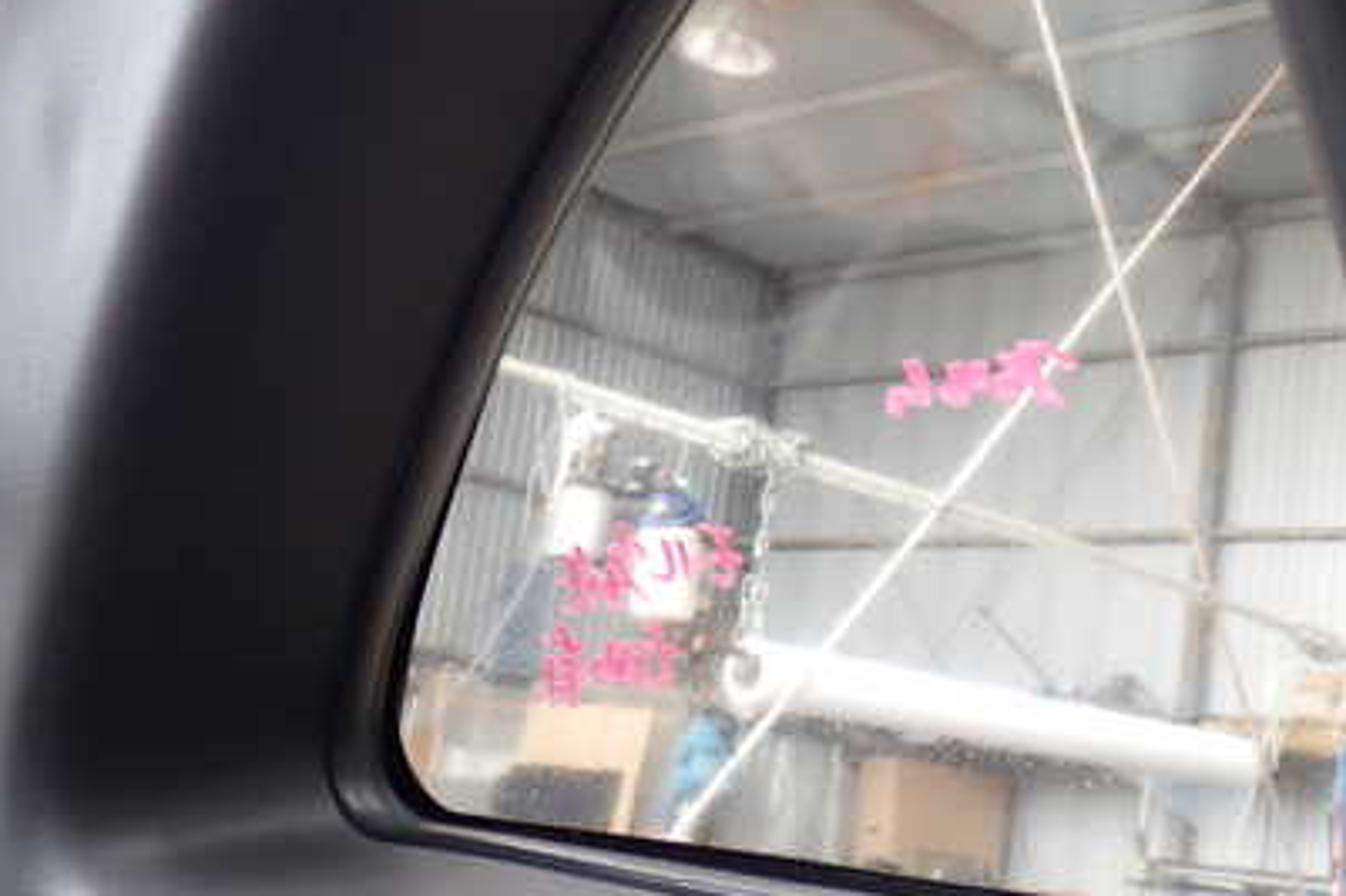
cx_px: 970
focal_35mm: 56
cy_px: 362
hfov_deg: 35.1
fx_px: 2093
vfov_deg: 24.1
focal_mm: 6.37
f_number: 2.5
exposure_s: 1/80
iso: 125
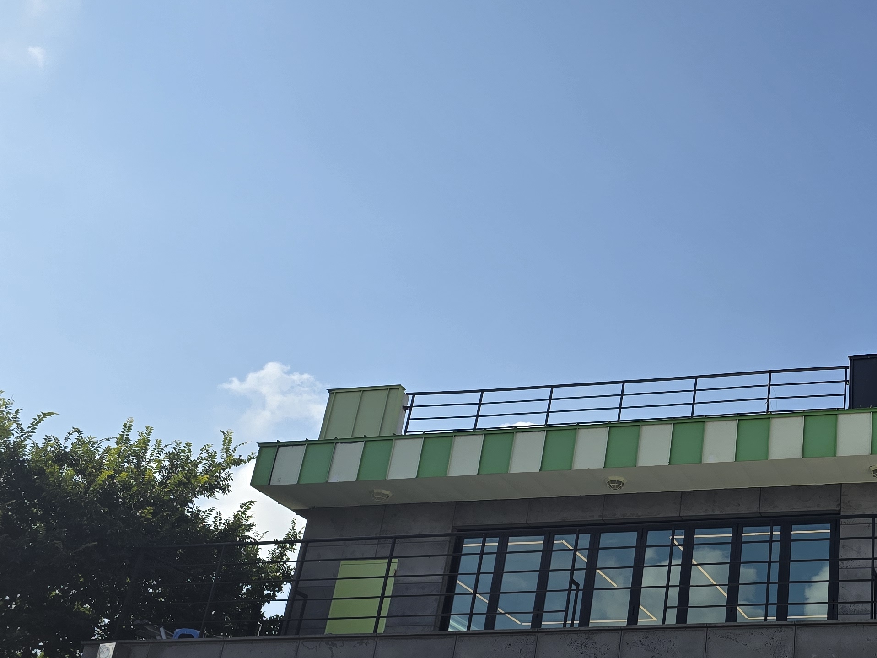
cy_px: 392
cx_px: 806
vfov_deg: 30.2
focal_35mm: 48
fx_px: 1216
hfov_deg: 36.9
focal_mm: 6.3
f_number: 1.7
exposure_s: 1/1139
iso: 12
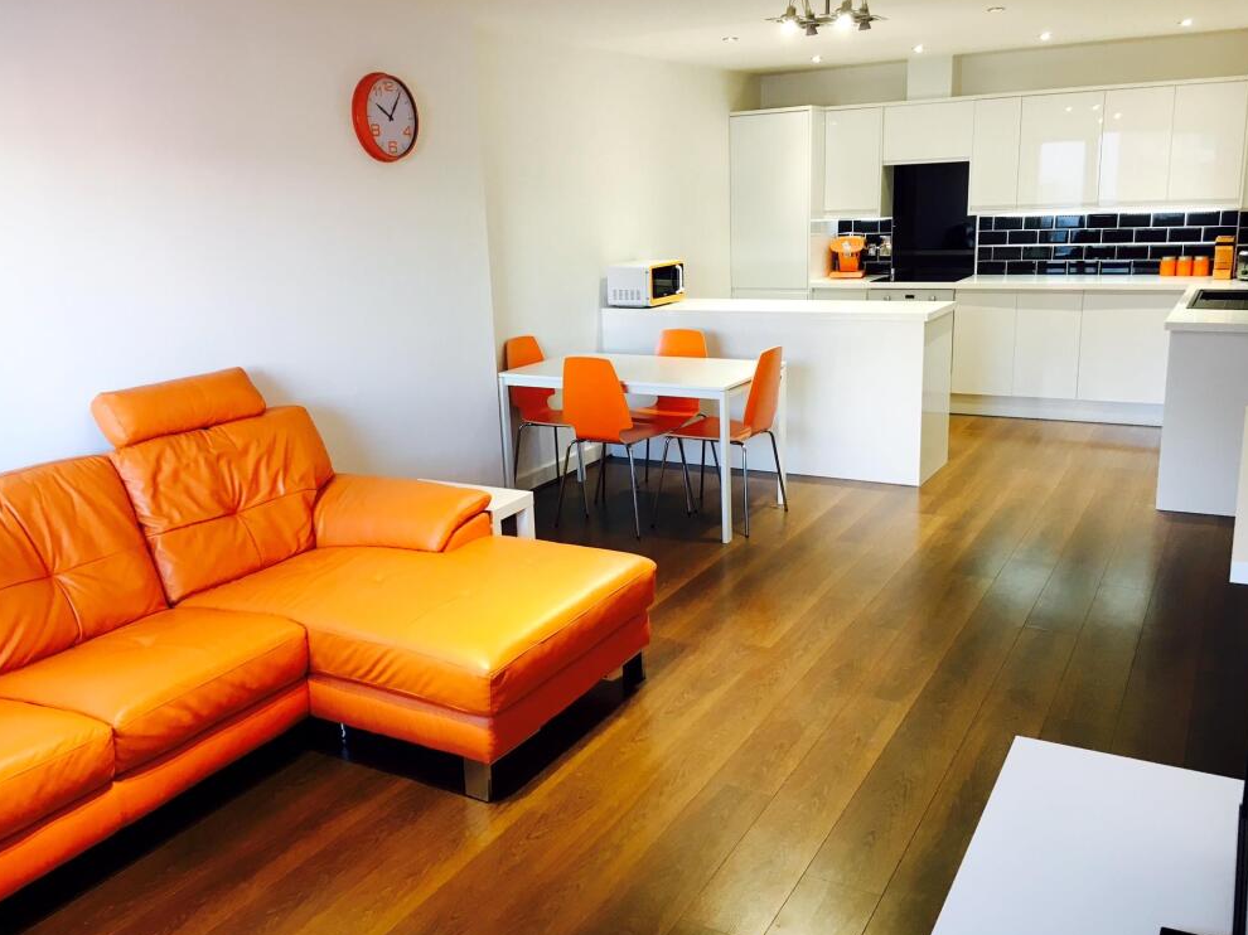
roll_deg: +1.6
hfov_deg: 60.0
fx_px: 1081
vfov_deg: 46.8
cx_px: 619
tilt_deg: -14.8
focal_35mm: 30
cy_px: 468
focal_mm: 4.15
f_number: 2.2
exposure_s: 1/33
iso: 100
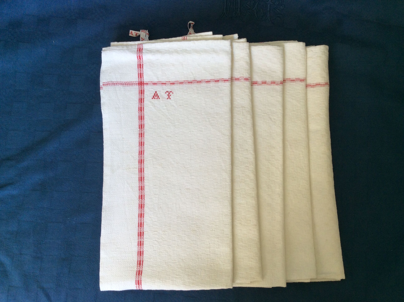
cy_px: 151
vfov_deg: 44.1
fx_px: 373
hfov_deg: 56.9
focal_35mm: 32
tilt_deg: -81.5
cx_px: 202
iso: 32
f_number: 2.4
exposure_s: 1/50
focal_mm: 3.3
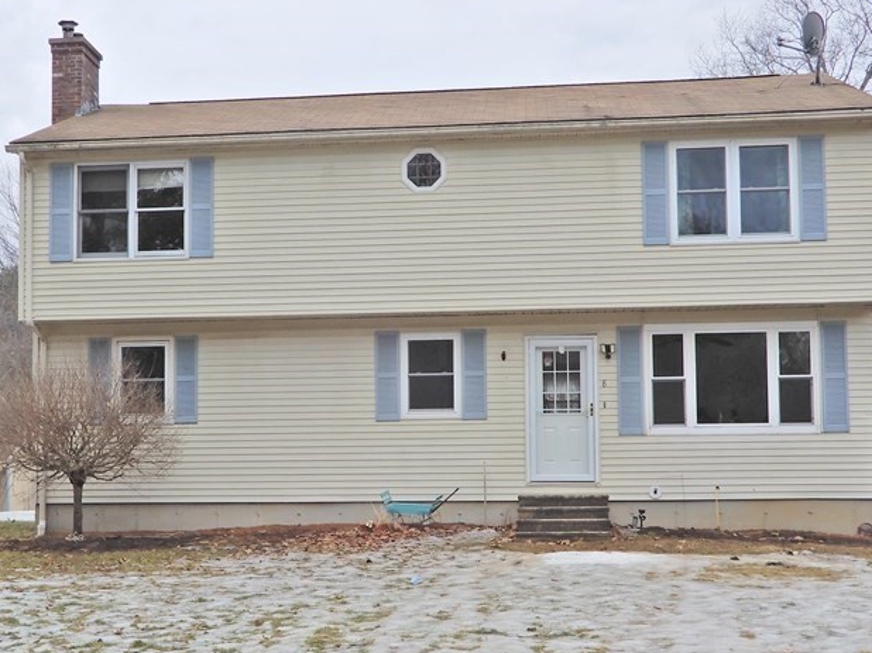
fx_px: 1460
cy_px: 413
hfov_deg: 33.2
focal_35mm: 58
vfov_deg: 25.1
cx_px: 356
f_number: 4
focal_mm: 6.2
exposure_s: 1/500
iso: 80
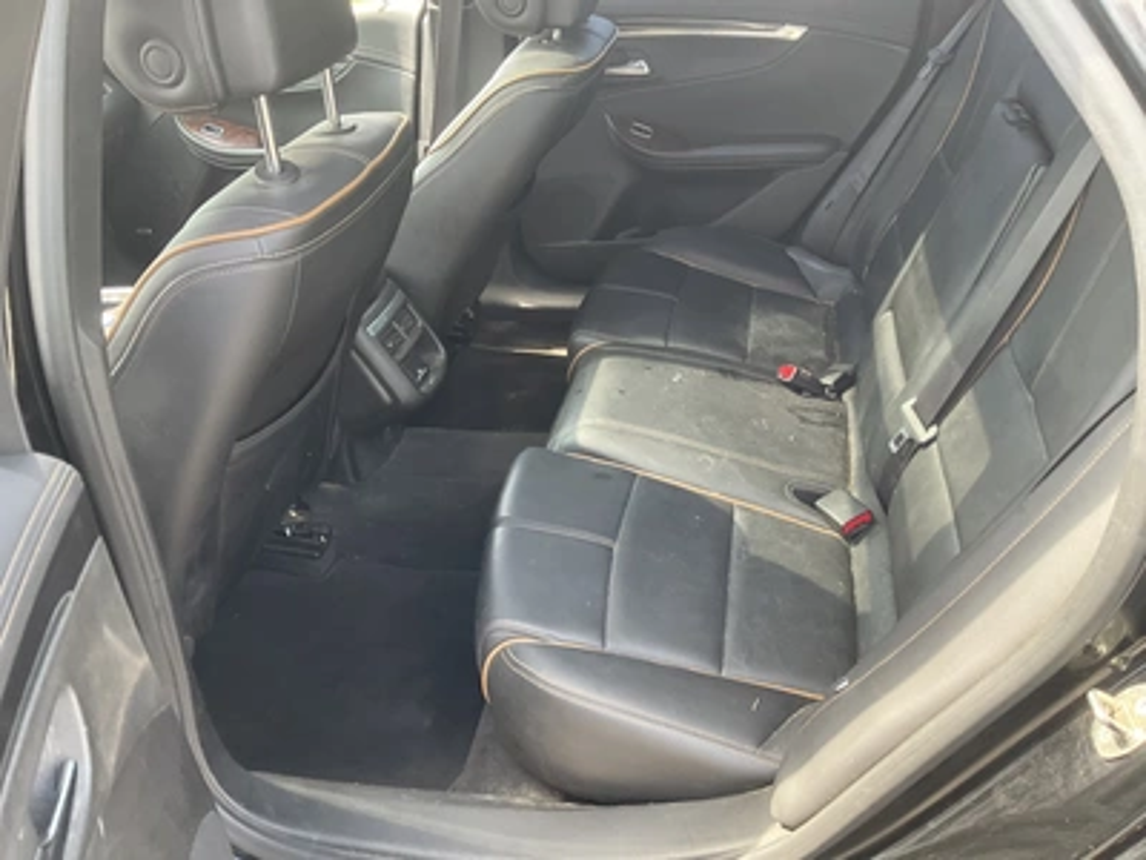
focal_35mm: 29
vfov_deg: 48.2
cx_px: 573
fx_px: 960
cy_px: 430
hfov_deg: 61.7
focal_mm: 3
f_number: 1.8
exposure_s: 1/122
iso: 64
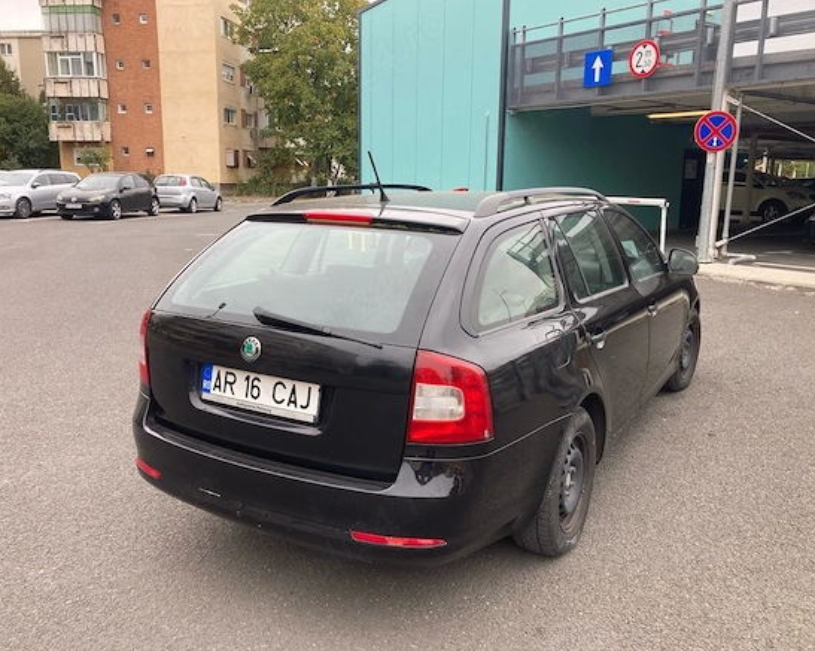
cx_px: 410
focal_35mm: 30
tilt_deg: -11.7
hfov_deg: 58.8
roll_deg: -0.6
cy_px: 322
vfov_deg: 48.5
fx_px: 723
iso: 20
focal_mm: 3.99
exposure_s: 1/124
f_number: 1.8
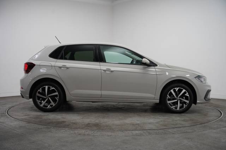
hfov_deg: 48.8
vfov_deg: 33.6
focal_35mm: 40
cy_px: 75
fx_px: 249
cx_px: 113
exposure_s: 1/160
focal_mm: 39.7
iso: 1000
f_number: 4
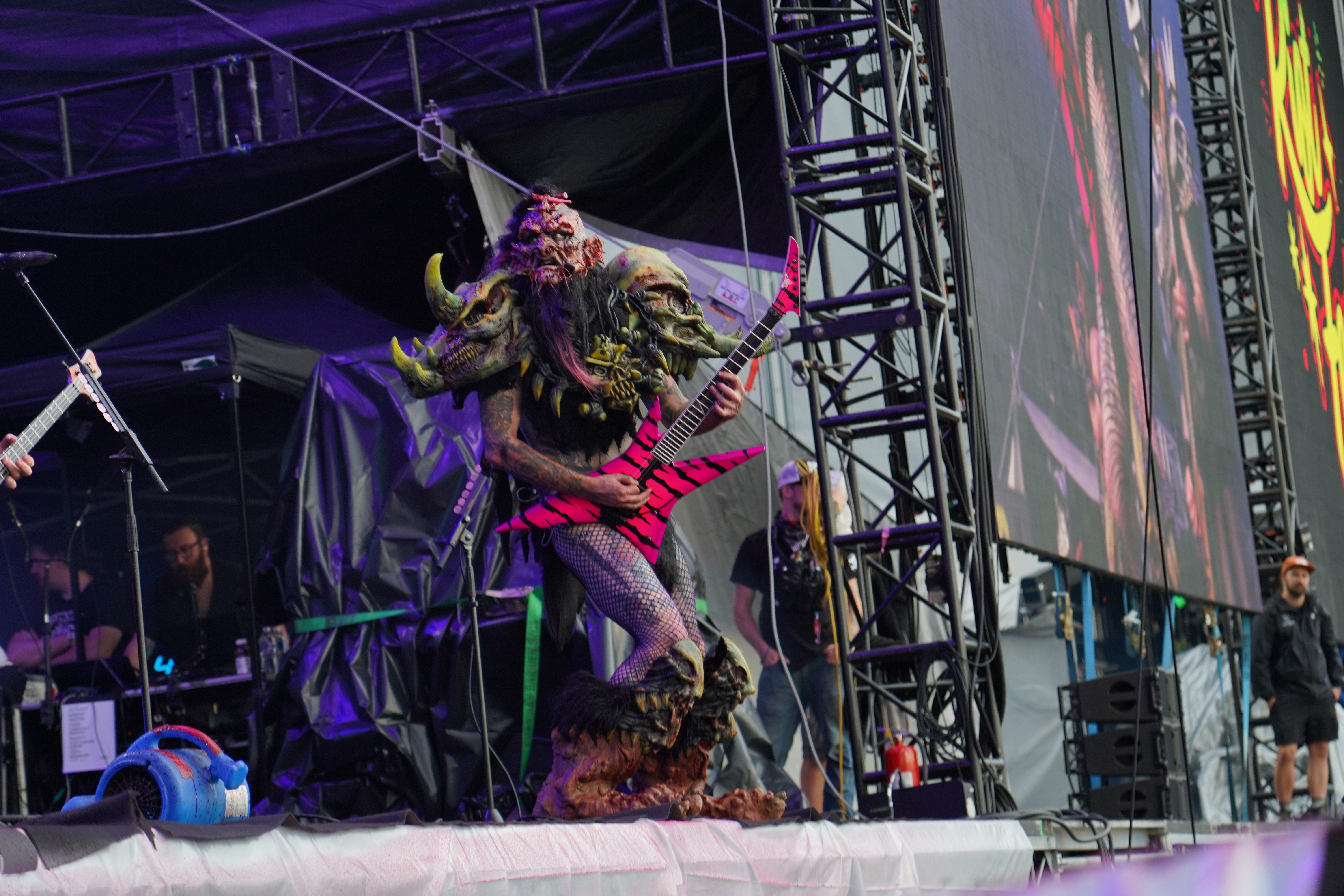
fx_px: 3920
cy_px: 448
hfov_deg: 19.5
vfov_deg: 13.0
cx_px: 672
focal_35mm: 105
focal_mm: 105
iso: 250
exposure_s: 1/125
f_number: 4
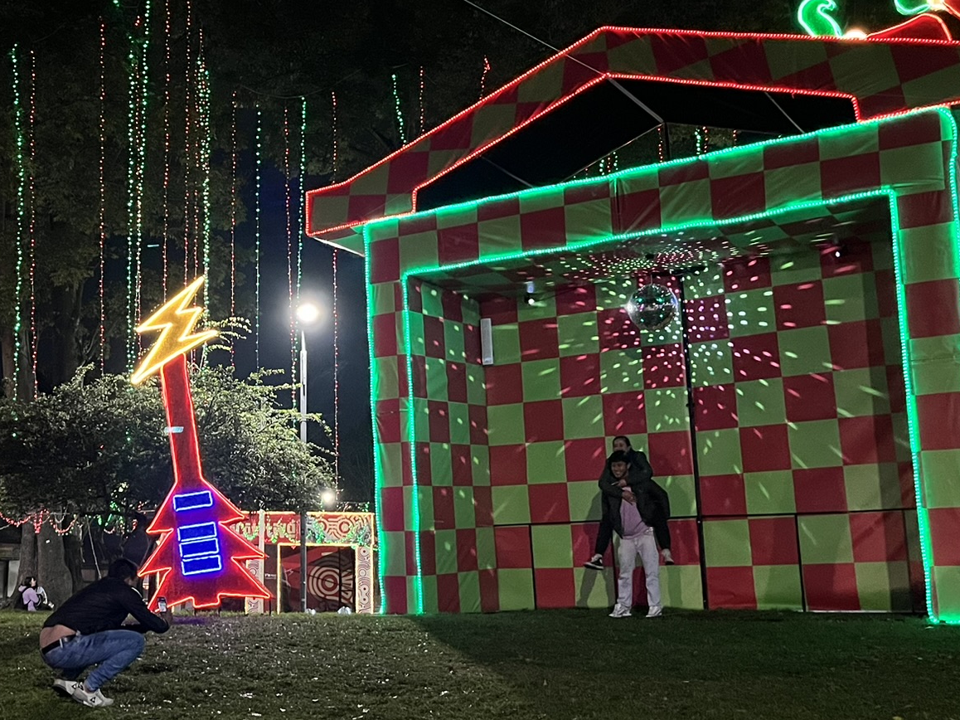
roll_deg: -0.5
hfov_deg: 40.2
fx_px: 1275
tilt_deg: +8.9
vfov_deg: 31.5
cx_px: 250
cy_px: 367
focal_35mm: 46
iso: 800
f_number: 1.6
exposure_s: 1/30
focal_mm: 5.1
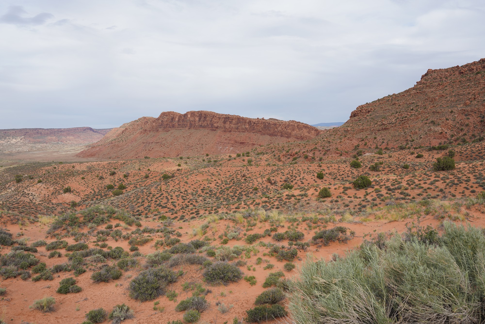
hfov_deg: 55.8
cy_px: 162
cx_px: 242
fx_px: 458
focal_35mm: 34
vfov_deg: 38.9
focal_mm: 34
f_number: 10
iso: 100
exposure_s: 1/100
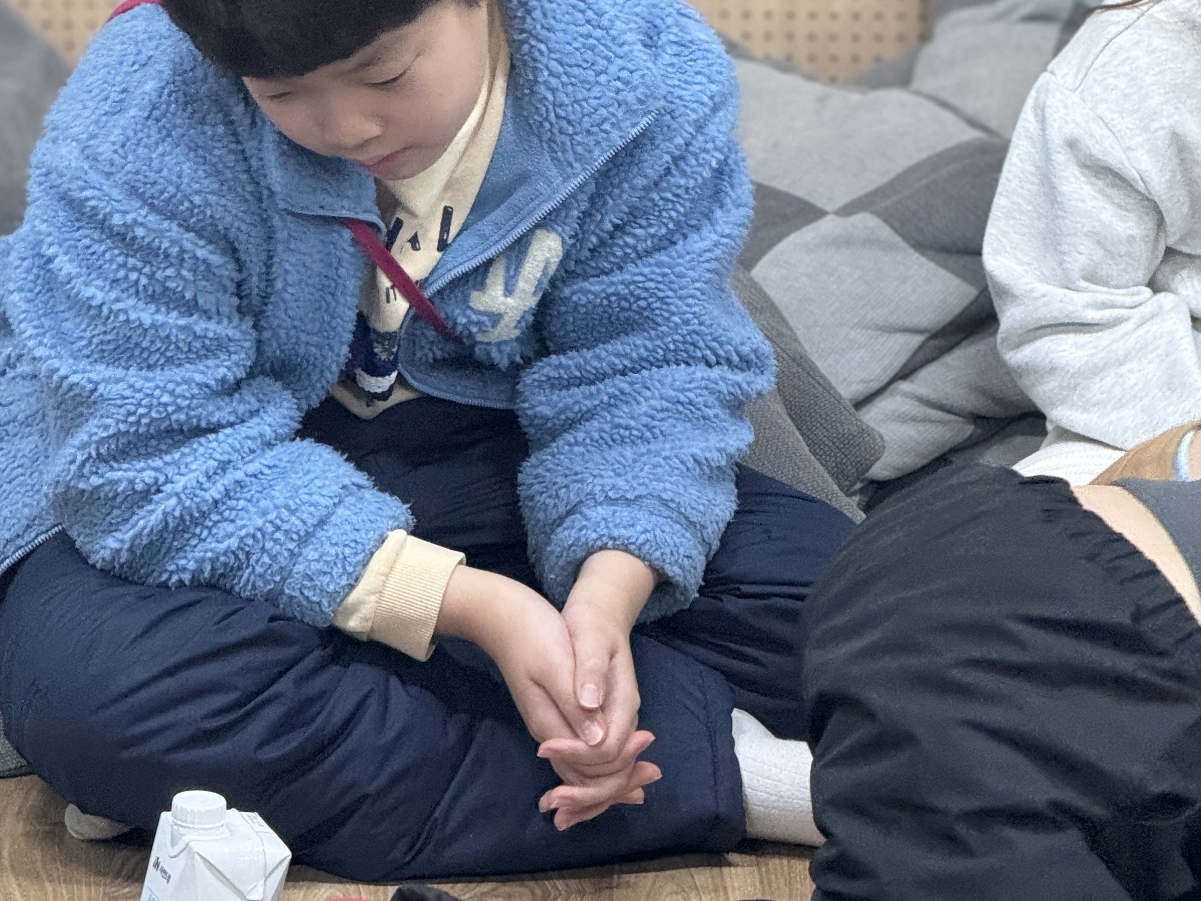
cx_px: 520
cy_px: 23
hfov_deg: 9.8
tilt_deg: -14.5
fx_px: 7008
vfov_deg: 7.3
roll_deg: -0.6
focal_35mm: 202
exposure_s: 1/60
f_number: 2.8
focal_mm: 15.66
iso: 500
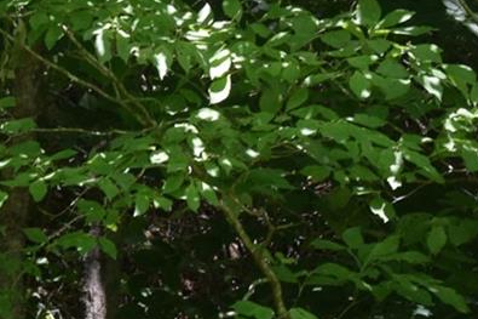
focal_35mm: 428
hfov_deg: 4.8
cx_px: -58
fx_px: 5675
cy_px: 101
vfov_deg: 3.2
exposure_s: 1/250
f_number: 8
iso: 400
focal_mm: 55
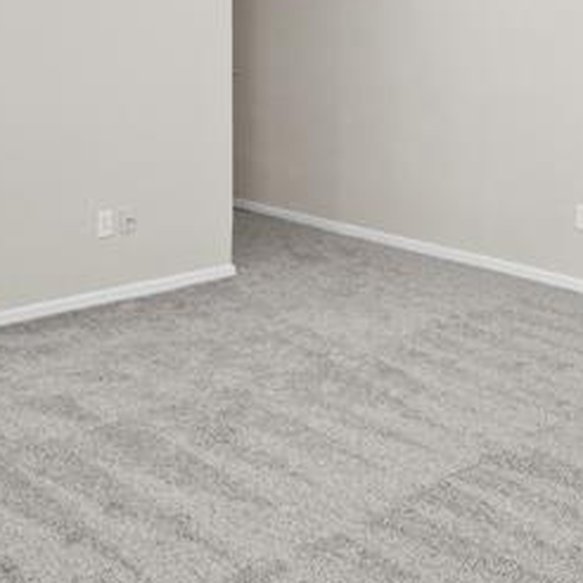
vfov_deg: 29.8
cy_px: -15
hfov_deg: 31.4
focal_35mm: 53
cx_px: 460
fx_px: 1010
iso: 1250
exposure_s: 1/15
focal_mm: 15
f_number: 8
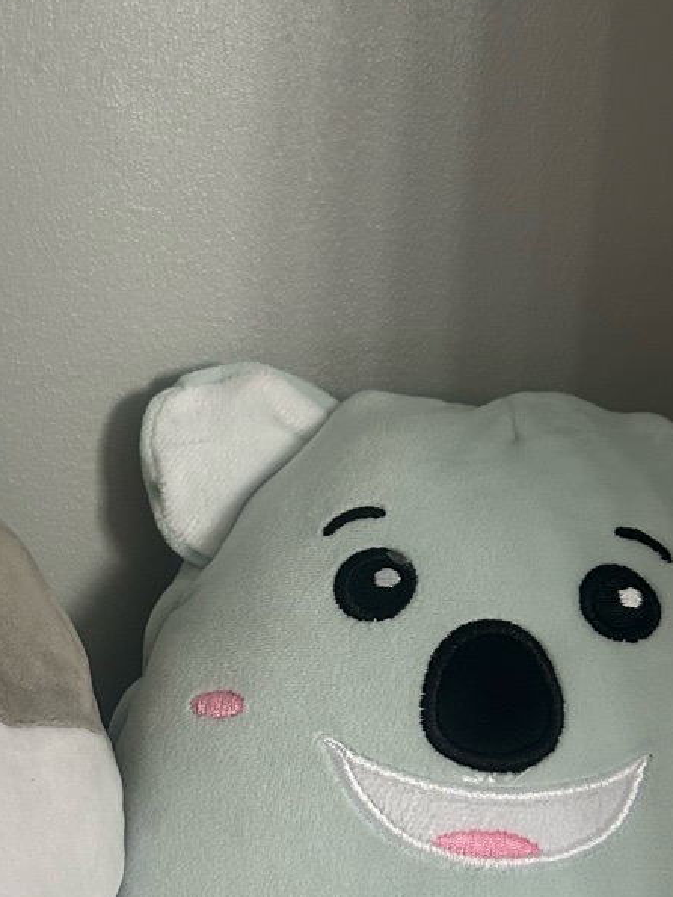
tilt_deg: -17.3
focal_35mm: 70
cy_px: 654
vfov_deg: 27.4
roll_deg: -1.4
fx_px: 1813
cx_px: 152
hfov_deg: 20.8
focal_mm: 5.7
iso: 125
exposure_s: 1/76
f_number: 1.5
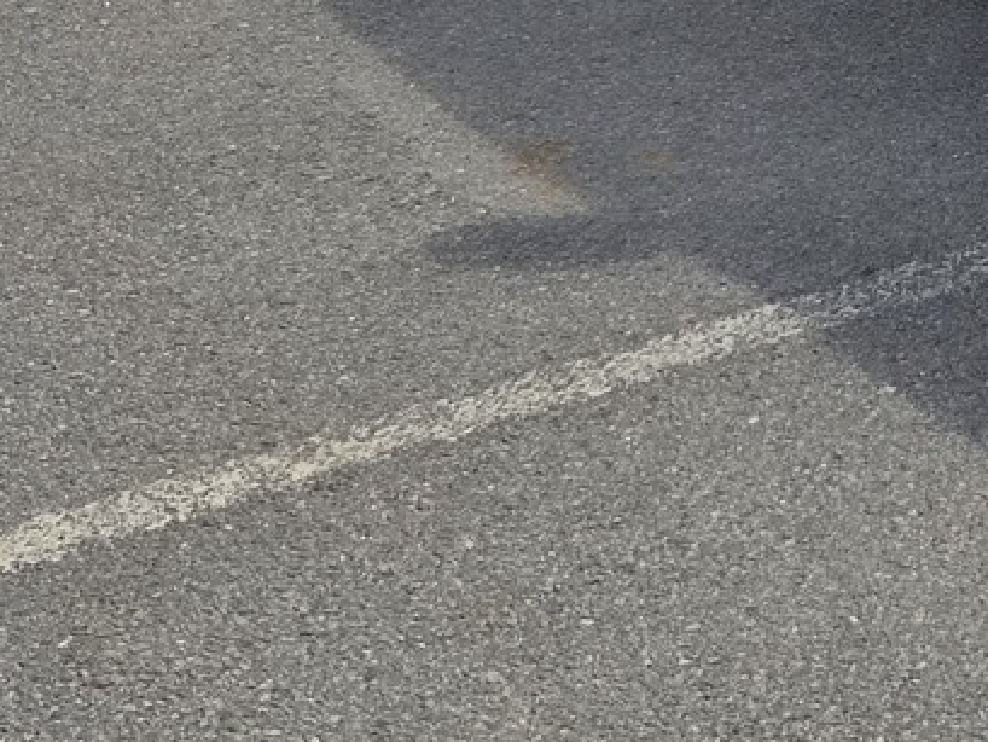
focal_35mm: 90
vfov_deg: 15.7
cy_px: -179
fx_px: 2570
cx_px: 1145
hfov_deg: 20.5
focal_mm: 5.4
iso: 80
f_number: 1.8
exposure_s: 1/5648
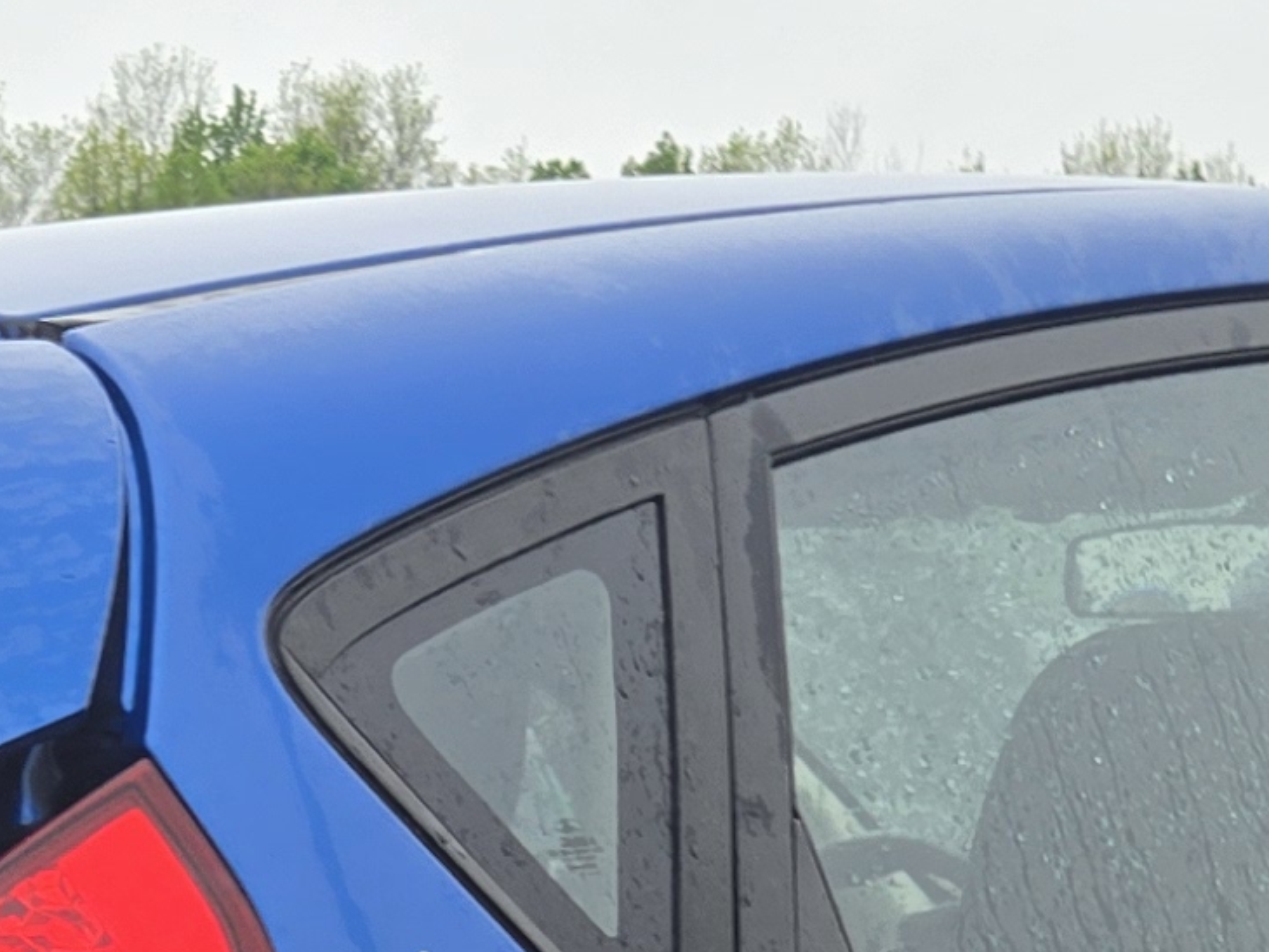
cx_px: 184
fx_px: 4621
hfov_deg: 15.5
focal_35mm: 126
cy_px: 2062
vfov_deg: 10.5
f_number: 1.8
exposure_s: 1/180
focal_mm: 5.4
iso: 25
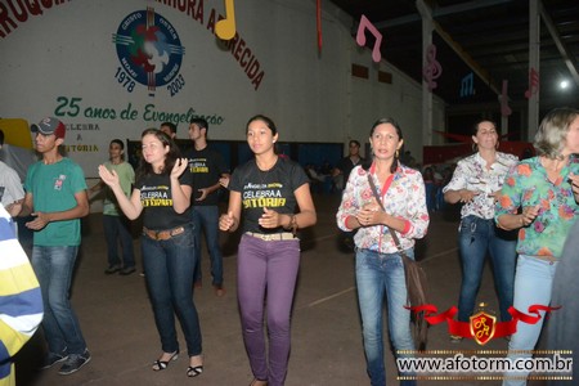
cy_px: 193
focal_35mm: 30
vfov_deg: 43.6
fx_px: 482
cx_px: 290
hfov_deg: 61.9
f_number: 3.5
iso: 3200
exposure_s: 1/160
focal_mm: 20
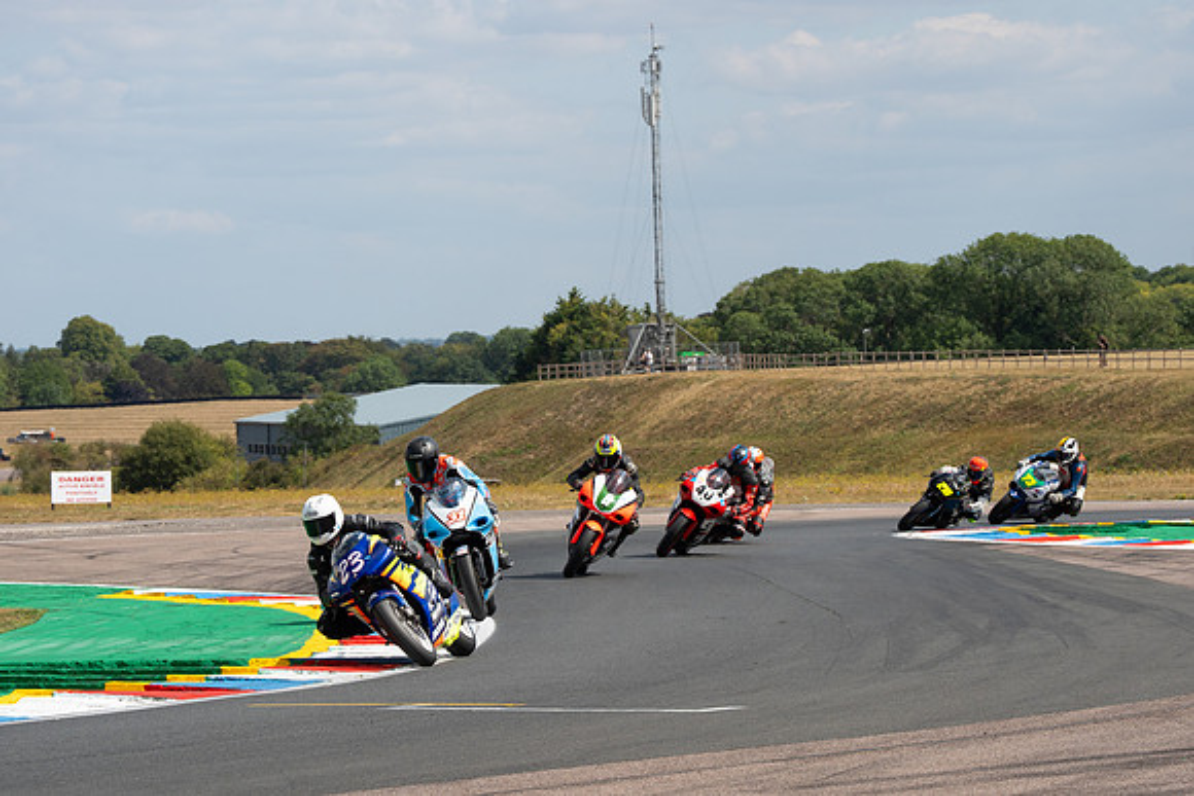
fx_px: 5540
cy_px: 398
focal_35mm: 167
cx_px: 597
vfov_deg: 8.2
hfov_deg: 12.3
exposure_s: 1/400
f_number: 13
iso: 250
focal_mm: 167
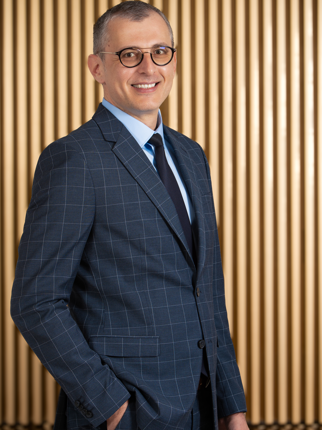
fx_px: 1439
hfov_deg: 12.8
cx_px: 152
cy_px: 223
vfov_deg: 17.0
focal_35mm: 116
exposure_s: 1/250
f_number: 8
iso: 400
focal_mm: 90
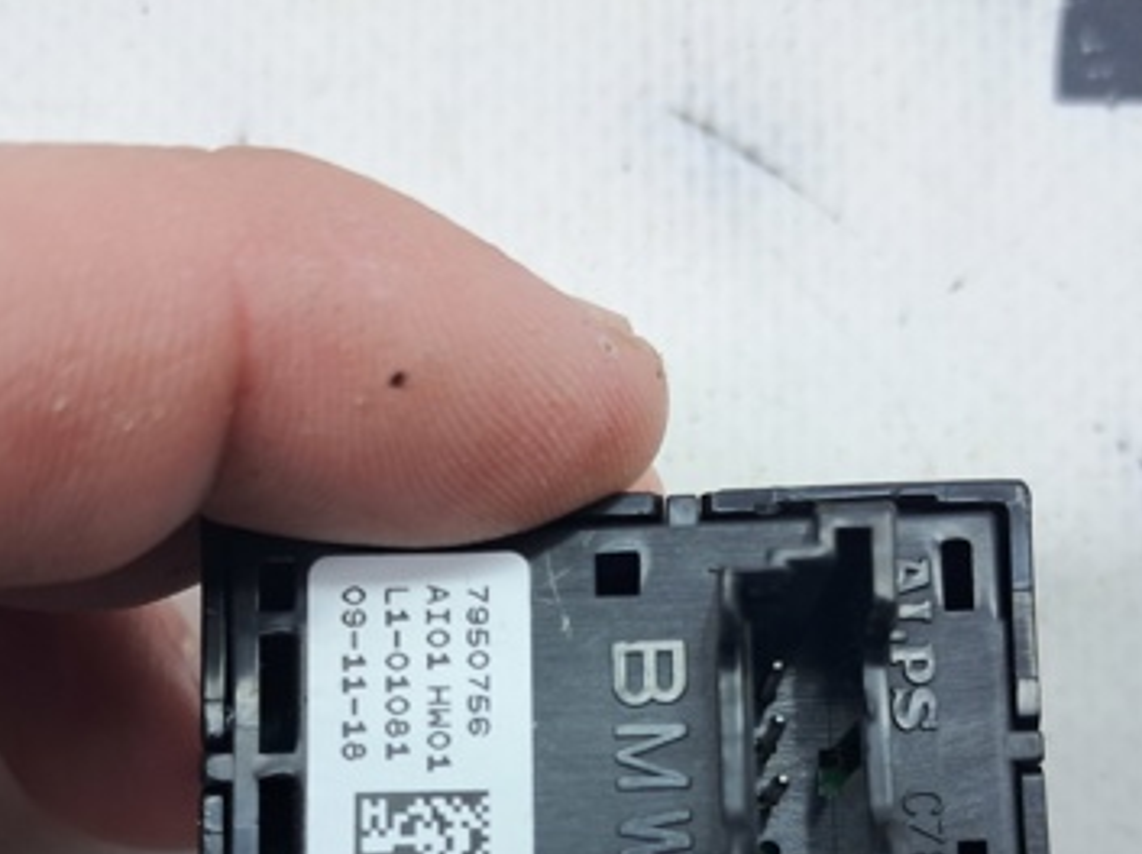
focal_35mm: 49
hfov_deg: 38.9
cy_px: 772
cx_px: 544
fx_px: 1615
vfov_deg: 28.5
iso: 50
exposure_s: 1/50
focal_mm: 4
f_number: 1.8
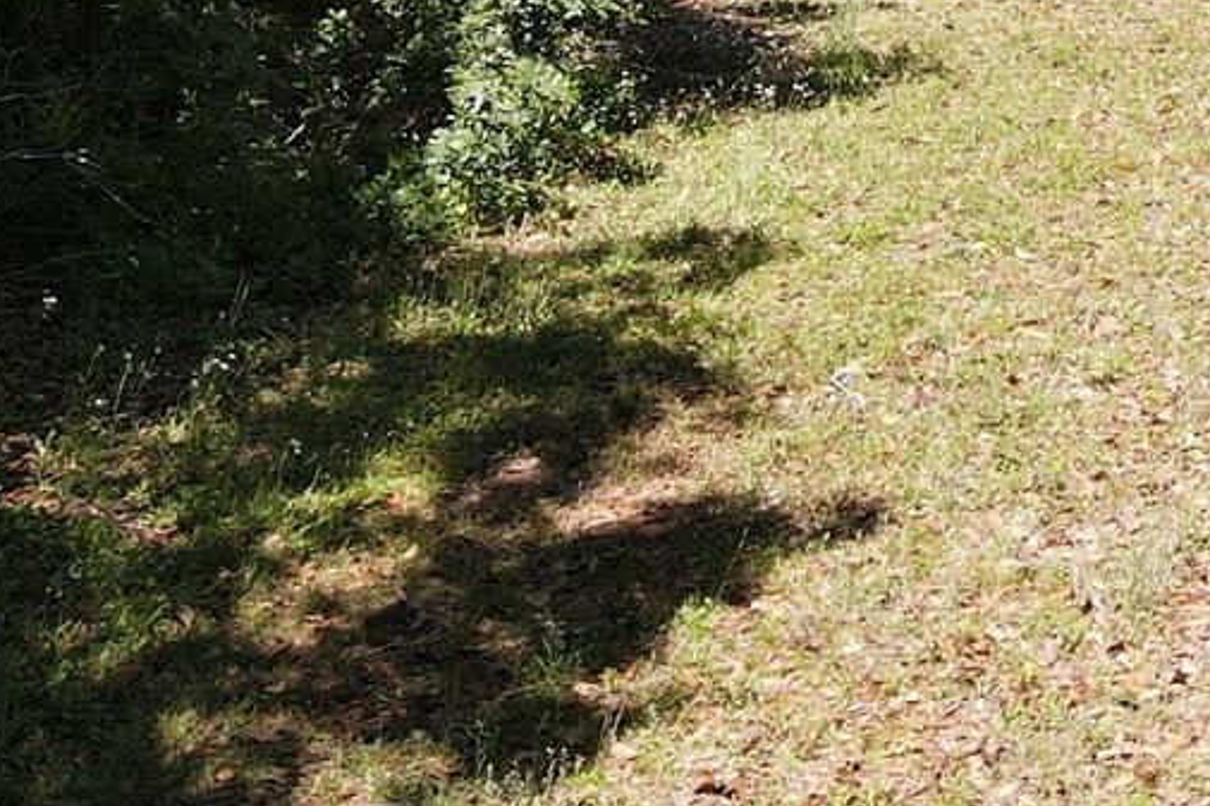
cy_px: -505
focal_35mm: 79
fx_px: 2654
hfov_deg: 24.4
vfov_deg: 15.5
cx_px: 1248
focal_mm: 4.5
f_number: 2.8
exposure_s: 1/320
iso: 100
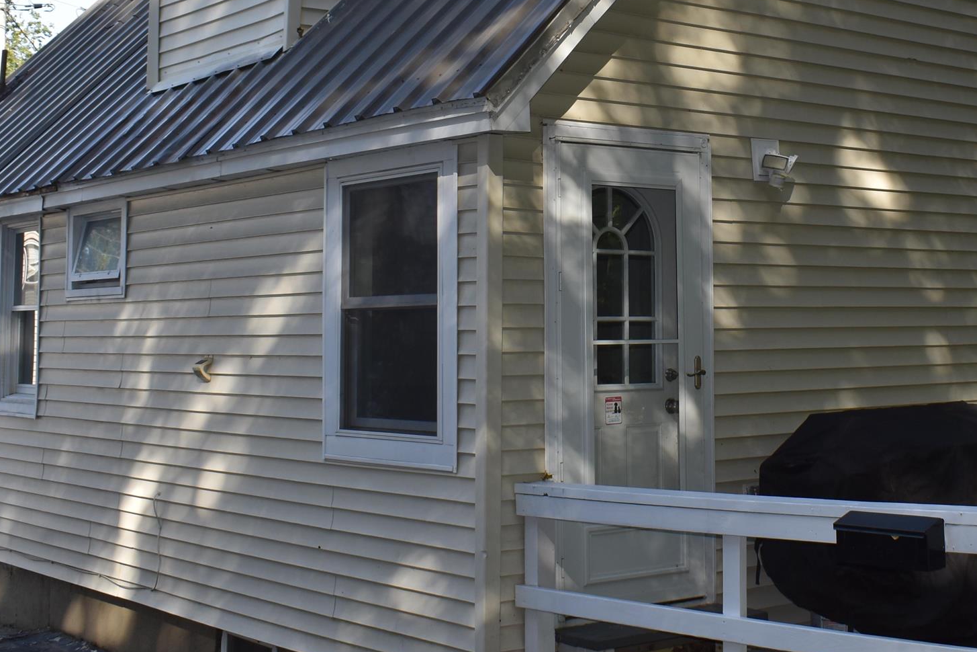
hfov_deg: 34.6
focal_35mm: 57
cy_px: 173
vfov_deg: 23.6
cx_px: 684
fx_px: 1547
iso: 100
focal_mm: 18
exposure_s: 1/125
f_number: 5.6
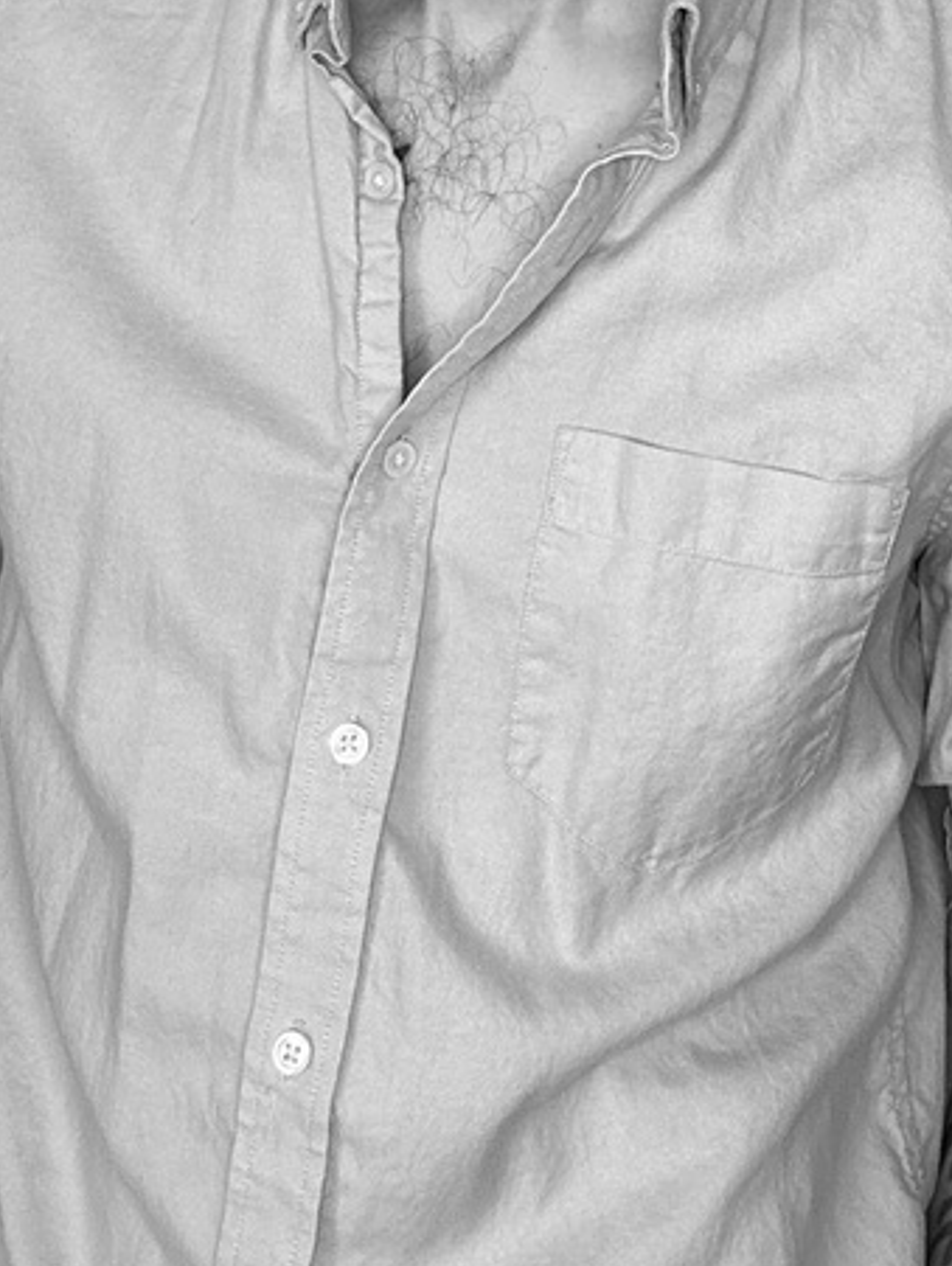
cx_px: 542
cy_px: 55
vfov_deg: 29.5
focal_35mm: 62
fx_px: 2270
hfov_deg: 23.7
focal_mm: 2.69
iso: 64
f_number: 1.9
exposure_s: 1/60
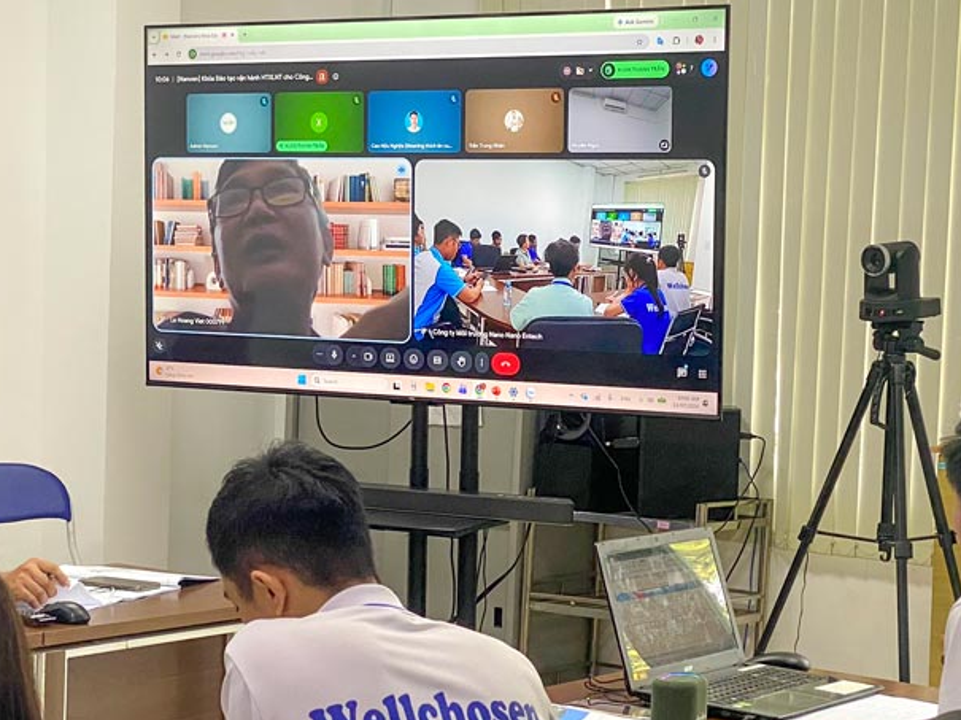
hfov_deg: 22.7
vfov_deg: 17.1
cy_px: 442
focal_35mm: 86
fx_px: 2386
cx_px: 396
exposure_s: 1/121
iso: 125
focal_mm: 6
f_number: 2
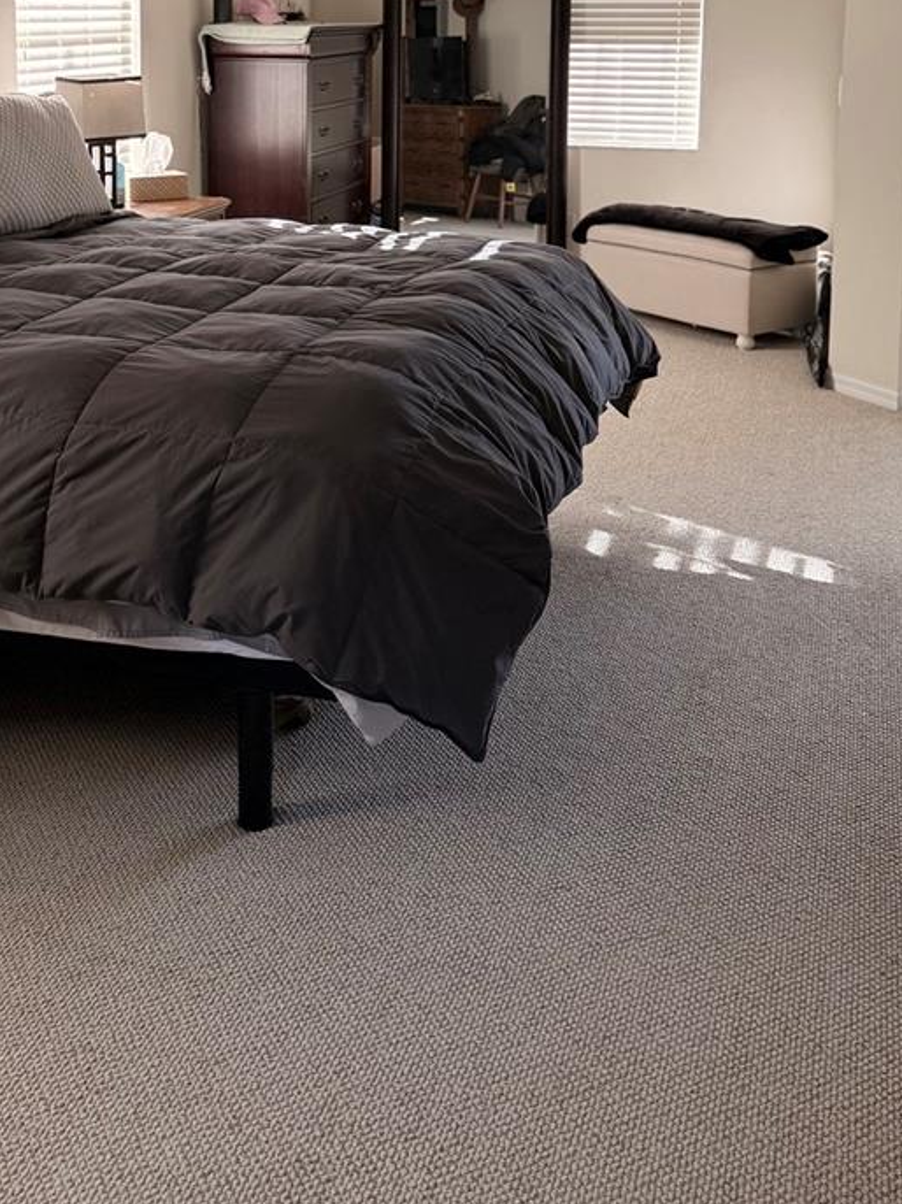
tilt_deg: -6.1
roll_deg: -1.1
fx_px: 1460
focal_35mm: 42
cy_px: 165
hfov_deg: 34.2
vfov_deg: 41.9
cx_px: 353
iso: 200
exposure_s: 1/72
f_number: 1.78
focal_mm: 6.76
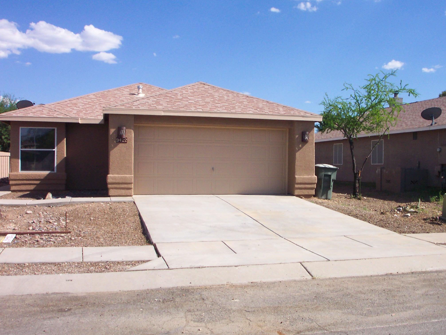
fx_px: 528
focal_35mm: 41
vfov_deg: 35.1
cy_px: 168
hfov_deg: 45.5
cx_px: 268
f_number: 9.5
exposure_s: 1/250
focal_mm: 7.5
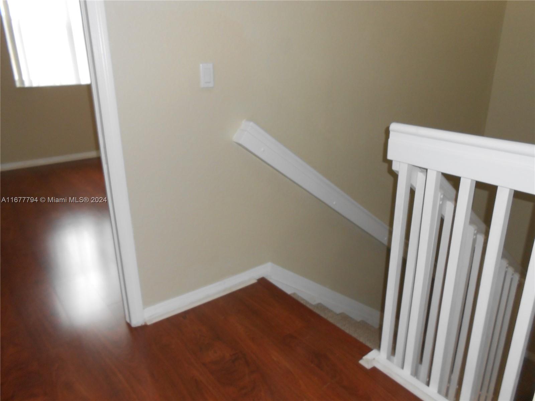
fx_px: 402
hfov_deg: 67.3
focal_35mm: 26
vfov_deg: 53.1
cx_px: 268
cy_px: 200
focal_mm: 4.6
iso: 200
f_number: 3.5
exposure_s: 1/25
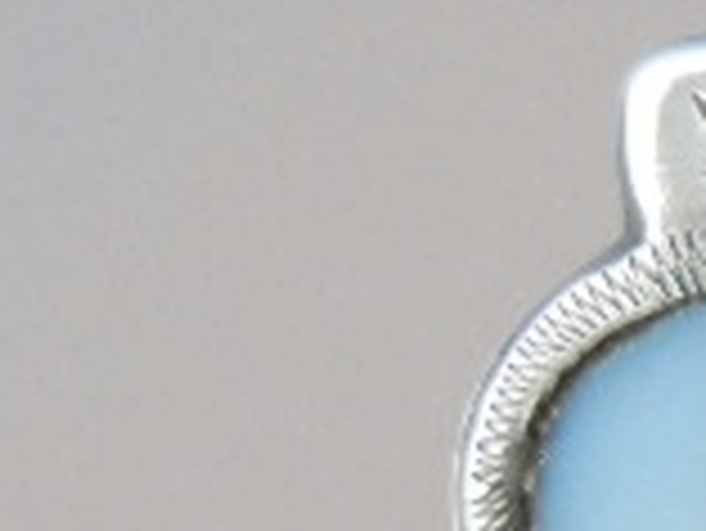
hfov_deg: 7.8
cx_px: 1434
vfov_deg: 6.2
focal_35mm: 241
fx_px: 4919
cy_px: 468
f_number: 4
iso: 200
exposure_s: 1/6.8
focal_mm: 10.6
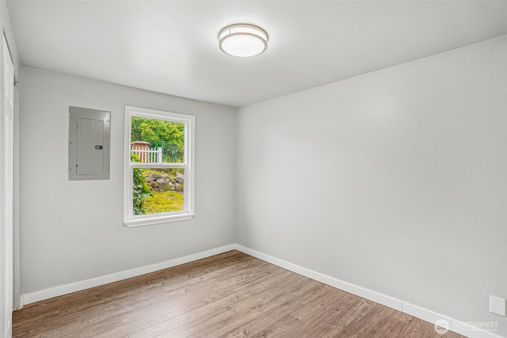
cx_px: 254
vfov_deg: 70.4
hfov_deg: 93.3
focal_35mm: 17
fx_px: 239
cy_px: 169
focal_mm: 17
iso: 400
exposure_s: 1/30
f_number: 8
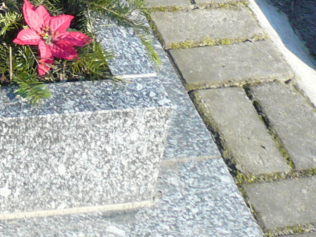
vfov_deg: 12.3
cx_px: -97
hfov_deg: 16.6
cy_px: -166
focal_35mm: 112
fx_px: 1022
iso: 100
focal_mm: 4.6
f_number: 2.8
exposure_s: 1/200
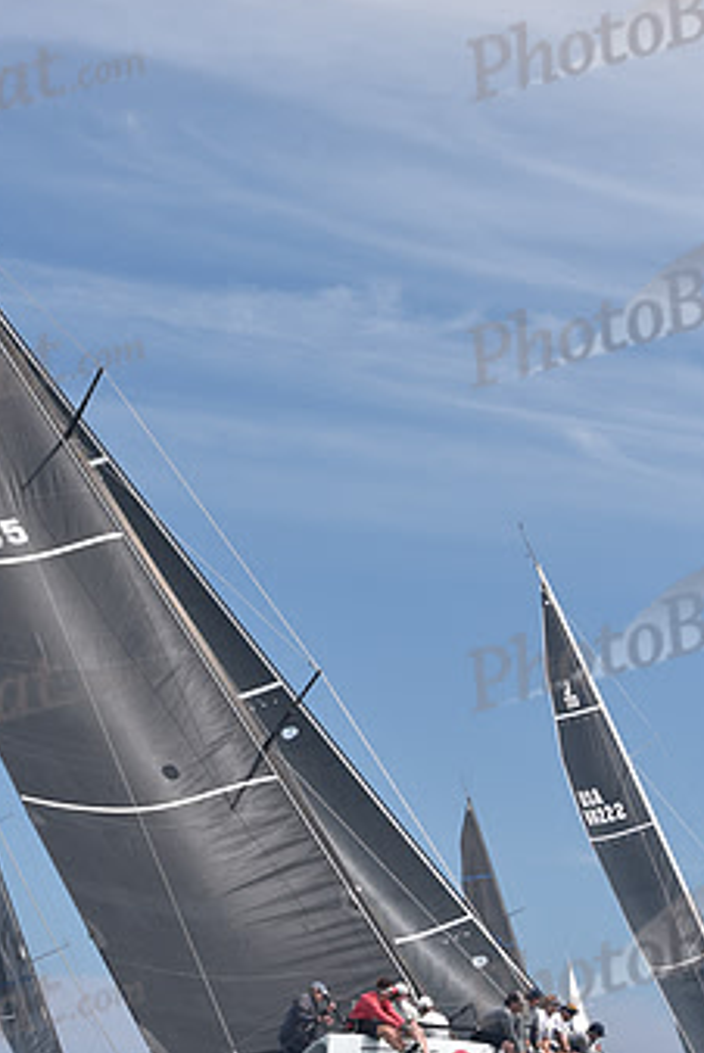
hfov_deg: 11.4
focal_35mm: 120
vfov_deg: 17.0
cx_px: 307
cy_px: 514
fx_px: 3513
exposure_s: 1/800
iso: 320
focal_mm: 70
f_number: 5.6
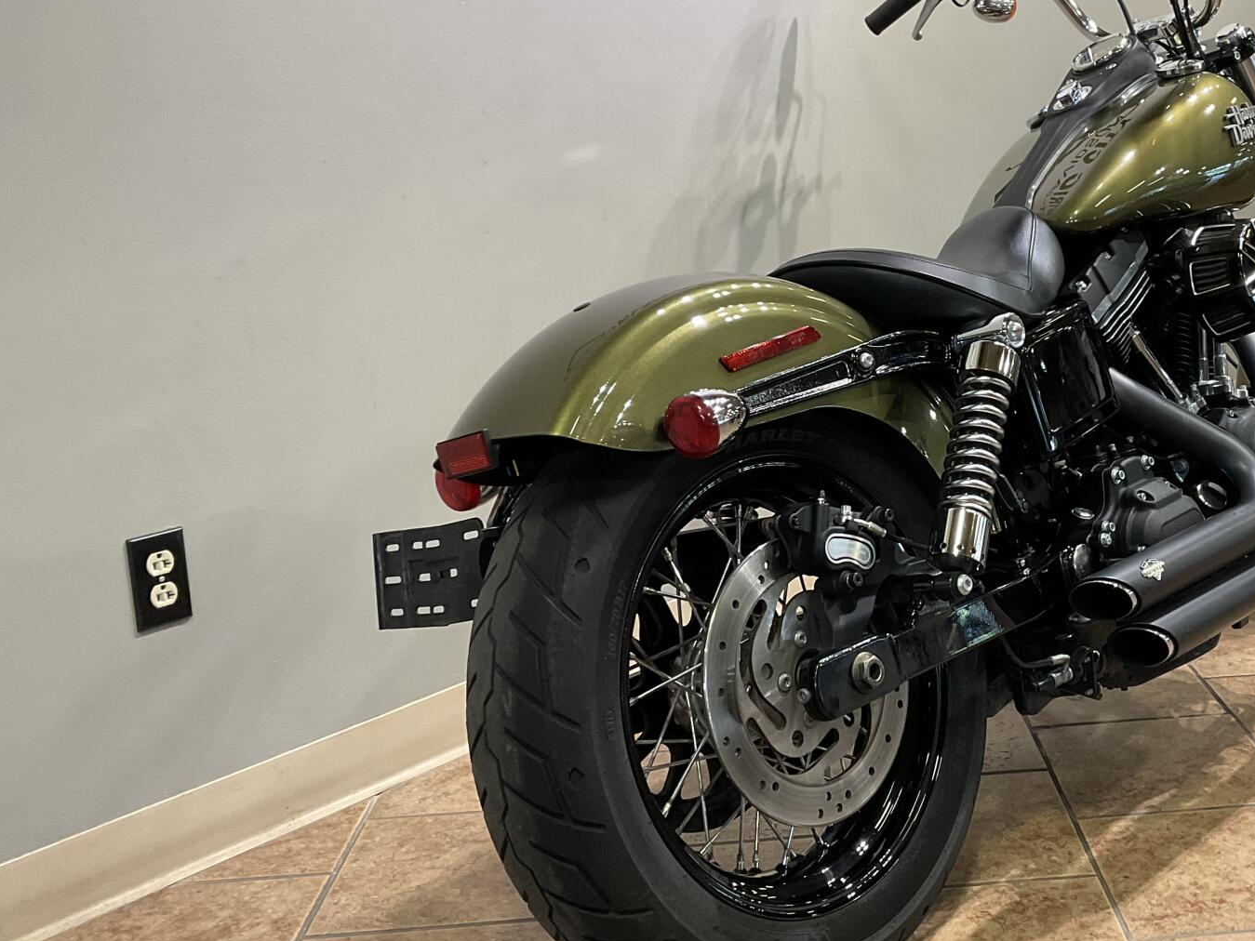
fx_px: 1559
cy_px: 407
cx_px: 928
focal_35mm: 43
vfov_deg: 33.6
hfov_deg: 42.6
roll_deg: +1.0
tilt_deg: -11.1
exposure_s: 1/60
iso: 64
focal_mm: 3
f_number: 1.8
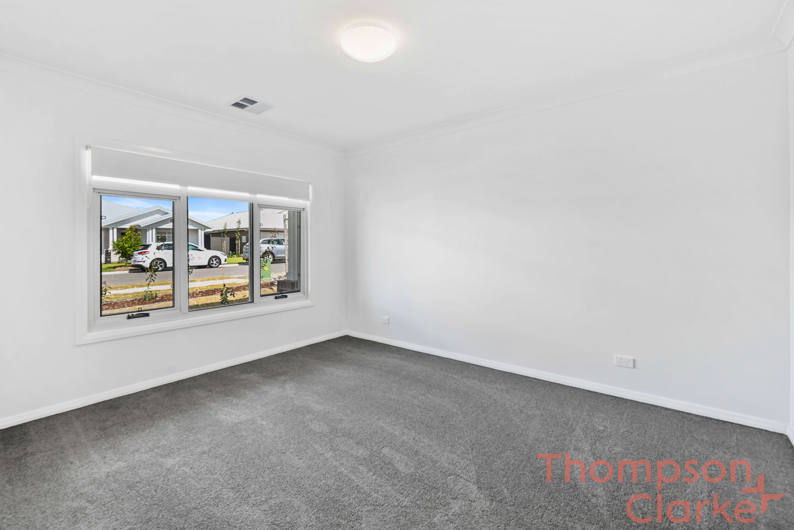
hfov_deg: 100.3
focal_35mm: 15
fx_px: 331
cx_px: 386
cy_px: 274
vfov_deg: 77.3
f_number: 7.1
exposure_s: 1/3
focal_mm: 14
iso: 100
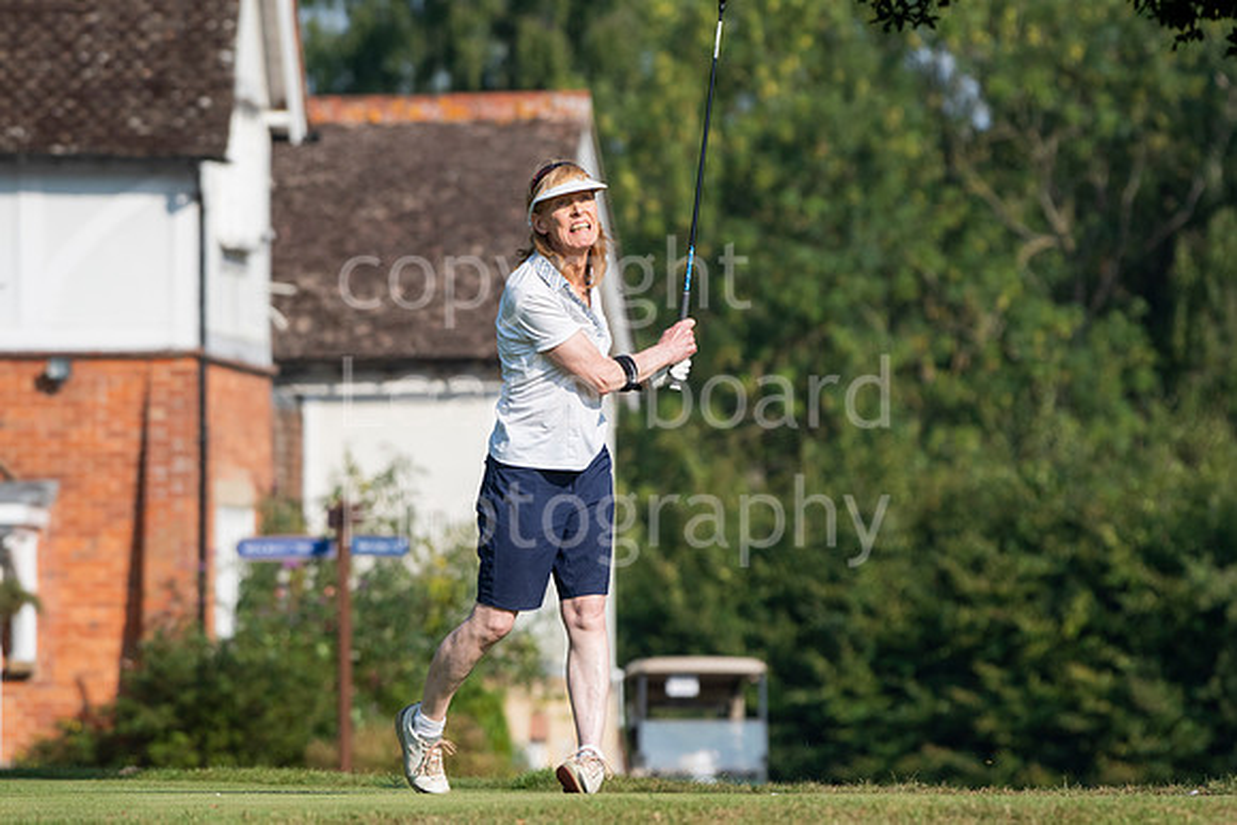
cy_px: 412
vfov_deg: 3.3
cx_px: 618
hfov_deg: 4.9
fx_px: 14434
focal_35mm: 420
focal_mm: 280
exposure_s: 1/2000
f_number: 5.6
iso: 400
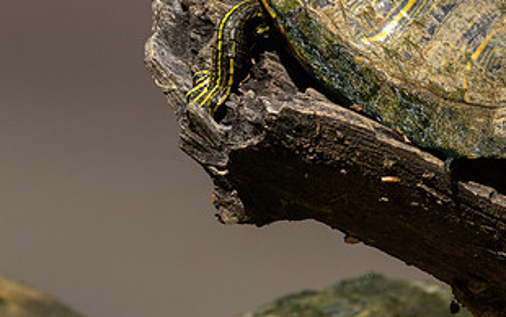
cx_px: 452
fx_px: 22969
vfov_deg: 0.8
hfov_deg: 1.3
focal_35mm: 1665
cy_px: 11
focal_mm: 420
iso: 320
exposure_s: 1/640
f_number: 9
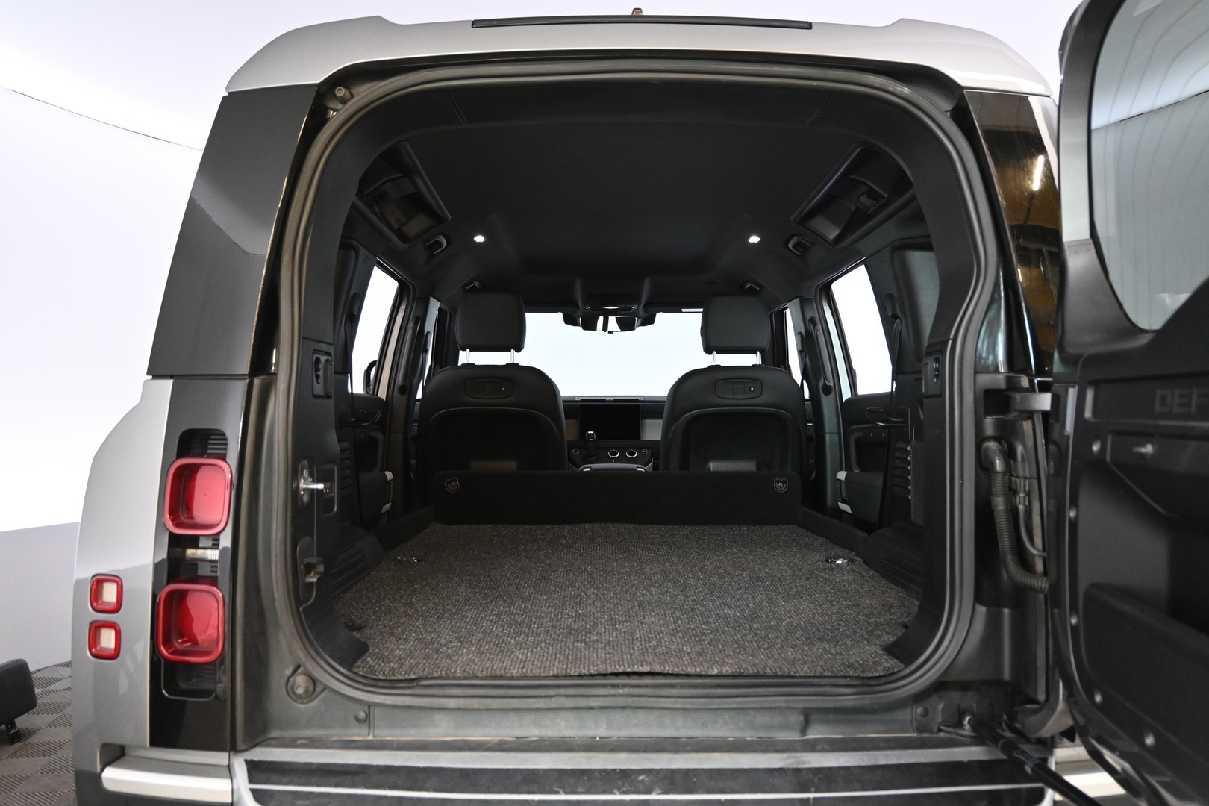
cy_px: 403
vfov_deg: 45.7
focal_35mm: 28
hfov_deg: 64.6
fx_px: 957
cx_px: 604
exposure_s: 1/30
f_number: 3.8
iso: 2200
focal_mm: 19
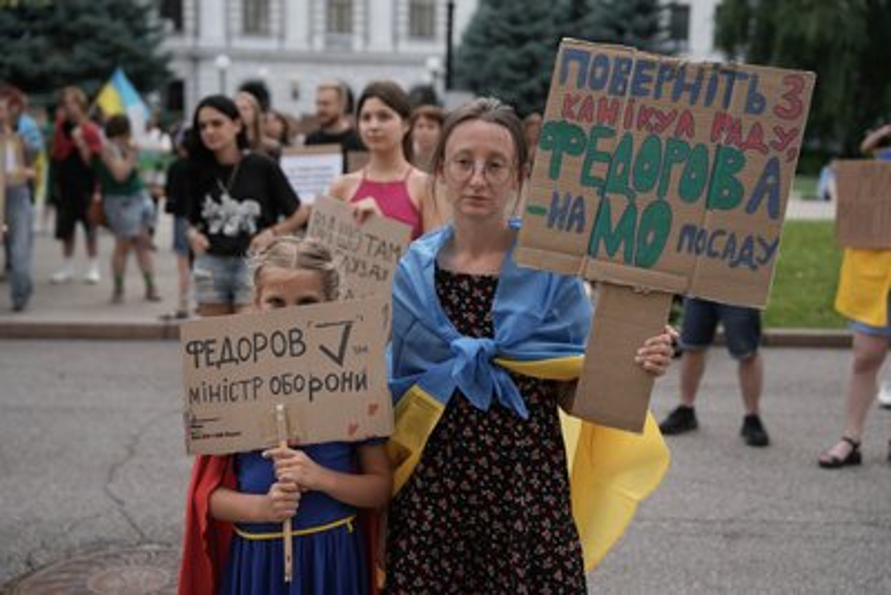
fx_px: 1188
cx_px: 446
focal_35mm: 48
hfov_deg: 41.1
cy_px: 298
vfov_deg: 28.1
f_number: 2.8
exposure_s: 1/250
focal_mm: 48
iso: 250
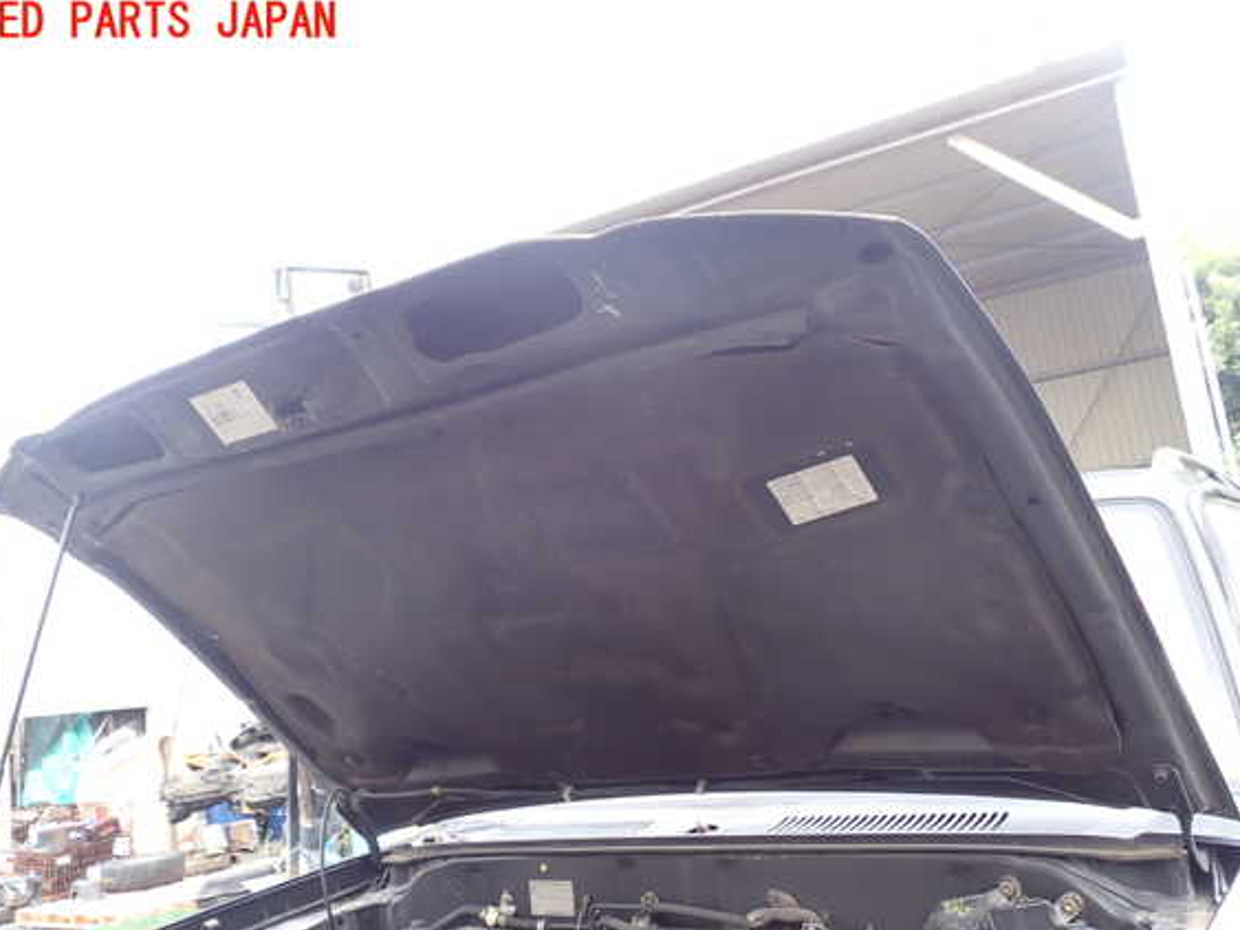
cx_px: 597
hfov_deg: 56.8
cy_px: 491
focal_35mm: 32
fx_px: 1146
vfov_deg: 44.1
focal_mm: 5.4
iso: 100
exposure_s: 1/80
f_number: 3.2
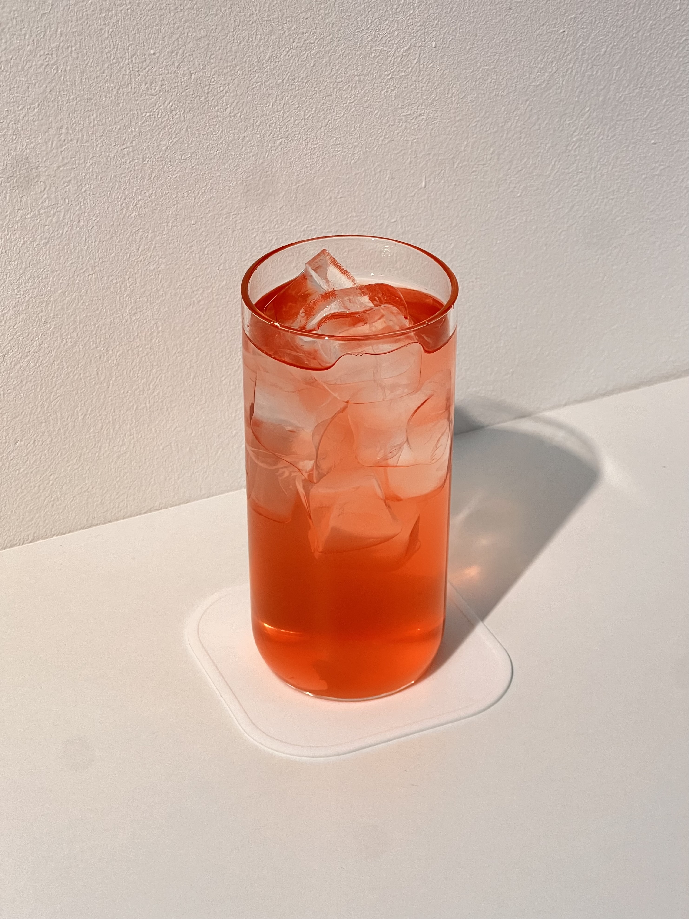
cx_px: 344
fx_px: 2043
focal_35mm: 77
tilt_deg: -33.4
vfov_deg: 25.3
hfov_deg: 19.1
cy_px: 460
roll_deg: -0.1
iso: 100
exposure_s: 1/120
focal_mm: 9
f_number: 2.8
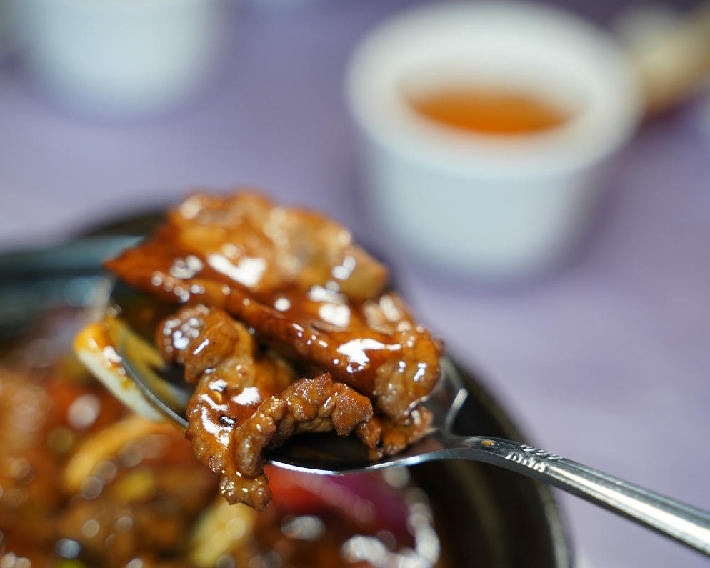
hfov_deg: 22.5
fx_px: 1786
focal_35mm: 85
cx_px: 324
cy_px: 284
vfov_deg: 18.1
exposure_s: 1/80
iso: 400
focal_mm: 75
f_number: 4
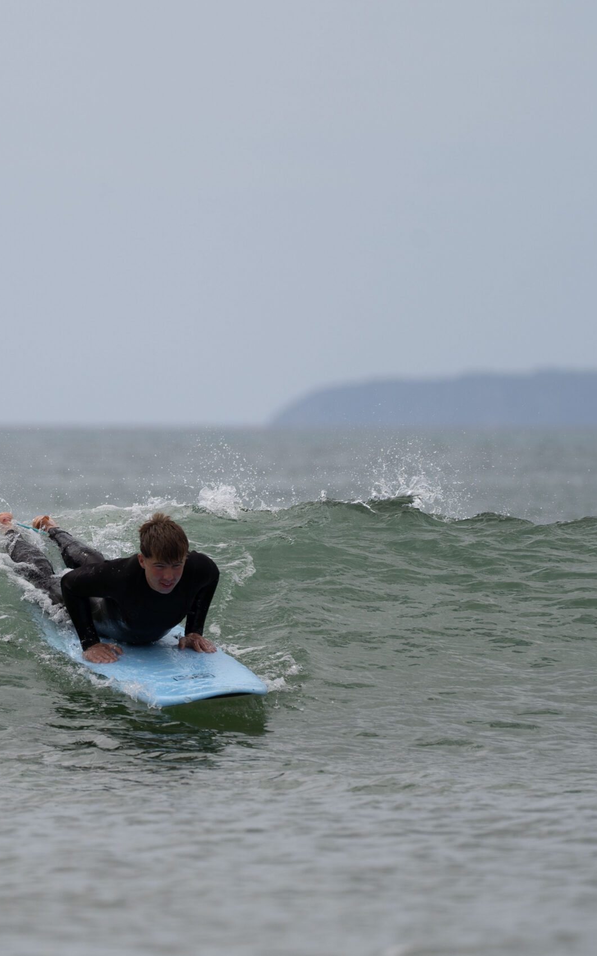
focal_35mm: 558
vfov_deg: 3.8
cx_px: 135
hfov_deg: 2.4
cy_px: 478
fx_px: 14524
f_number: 6.3
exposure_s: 1/1600
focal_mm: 364
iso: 200
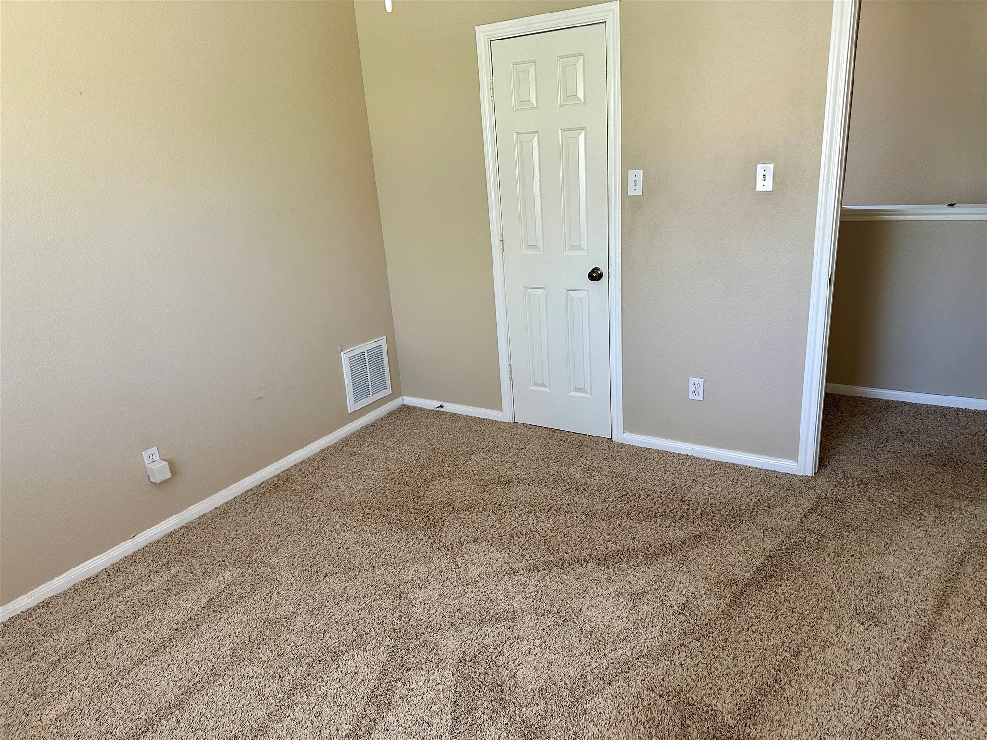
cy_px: 370
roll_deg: +4.0
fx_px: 684
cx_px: 494
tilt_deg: -17.3
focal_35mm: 24
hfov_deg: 71.6
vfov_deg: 56.8
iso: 250
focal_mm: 6.86
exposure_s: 1/60
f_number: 1.78
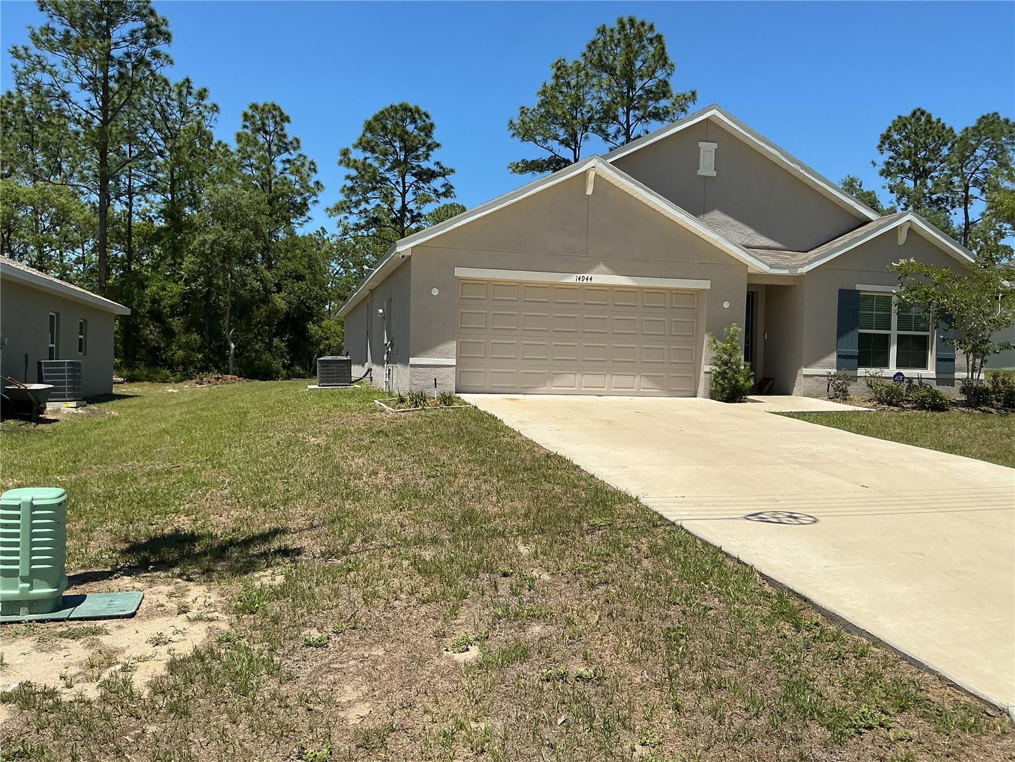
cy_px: 381
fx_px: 850
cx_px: 508
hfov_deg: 61.7
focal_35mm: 29
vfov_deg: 48.2
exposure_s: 1/2667
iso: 25
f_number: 1.8
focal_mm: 3
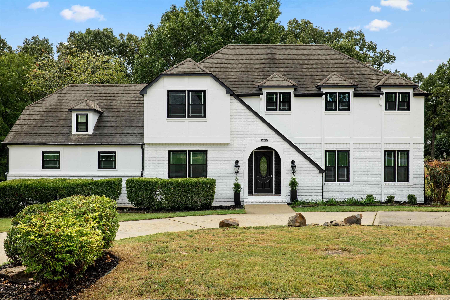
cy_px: 150
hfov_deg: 58.7
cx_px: 225
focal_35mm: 32
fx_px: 400
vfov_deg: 41.1
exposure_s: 1/80
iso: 100
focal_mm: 32
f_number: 9
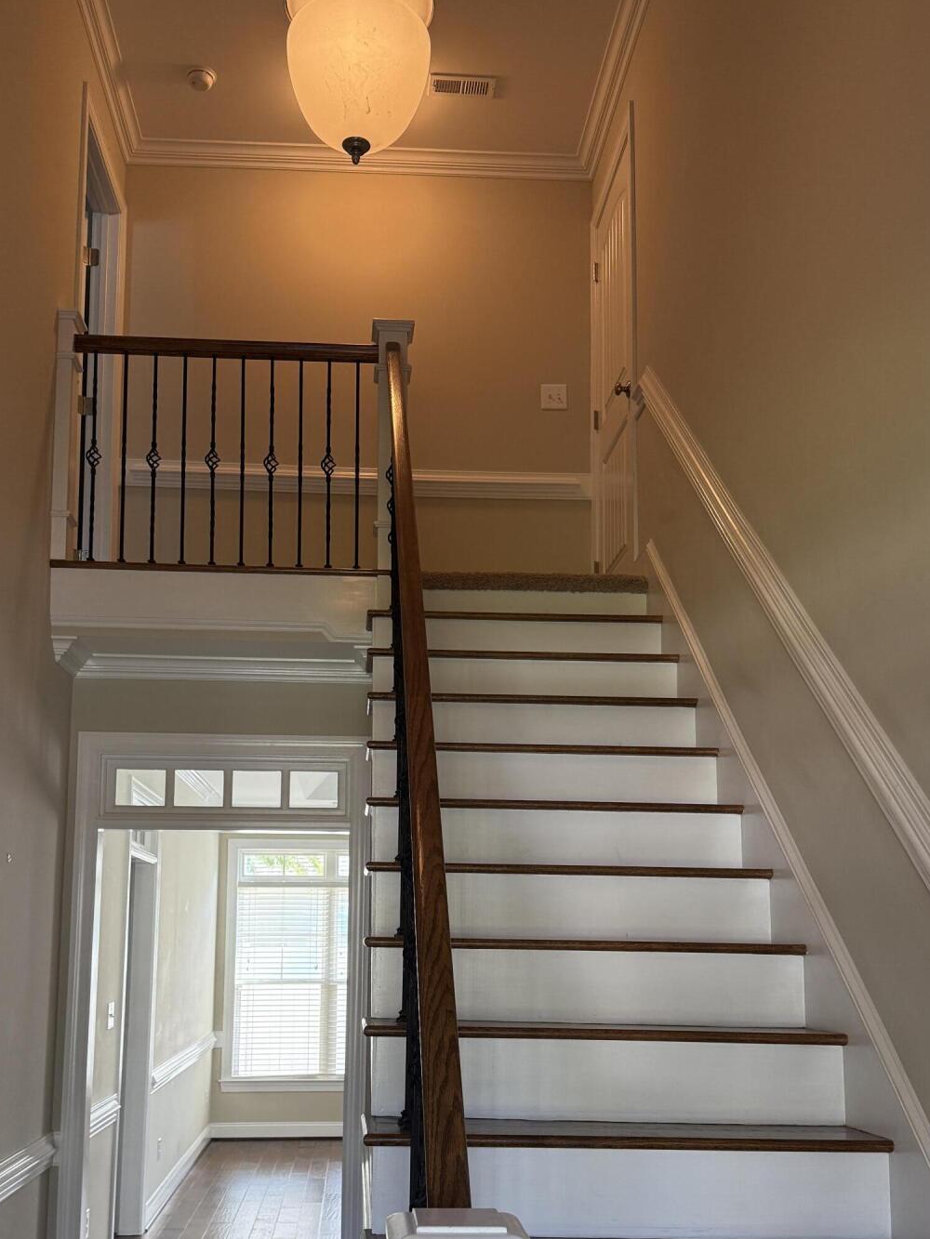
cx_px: 416
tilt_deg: +8.0
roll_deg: -0.1
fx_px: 1289
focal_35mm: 36
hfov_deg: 39.6
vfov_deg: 50.8
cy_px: 776
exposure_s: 1/176
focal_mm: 6.76
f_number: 1.78
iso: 200
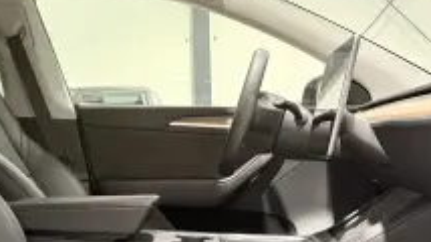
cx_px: 125
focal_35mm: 44
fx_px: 502
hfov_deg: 45.3
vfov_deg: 26.9
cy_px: 81
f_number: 1.78
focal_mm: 6.76
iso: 500
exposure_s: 1/50
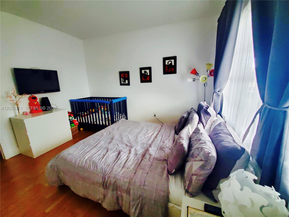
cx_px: 144
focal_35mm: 13
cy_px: 108
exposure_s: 1/59
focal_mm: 1.8
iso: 200
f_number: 2.2
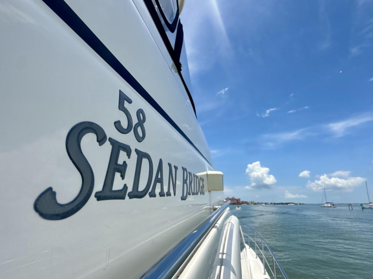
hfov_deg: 87.7
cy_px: 152
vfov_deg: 71.5
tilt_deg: +18.3
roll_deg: +0.4
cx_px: 182
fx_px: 194
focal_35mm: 18
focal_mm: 2.22
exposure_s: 1/3663
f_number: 2.2
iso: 50
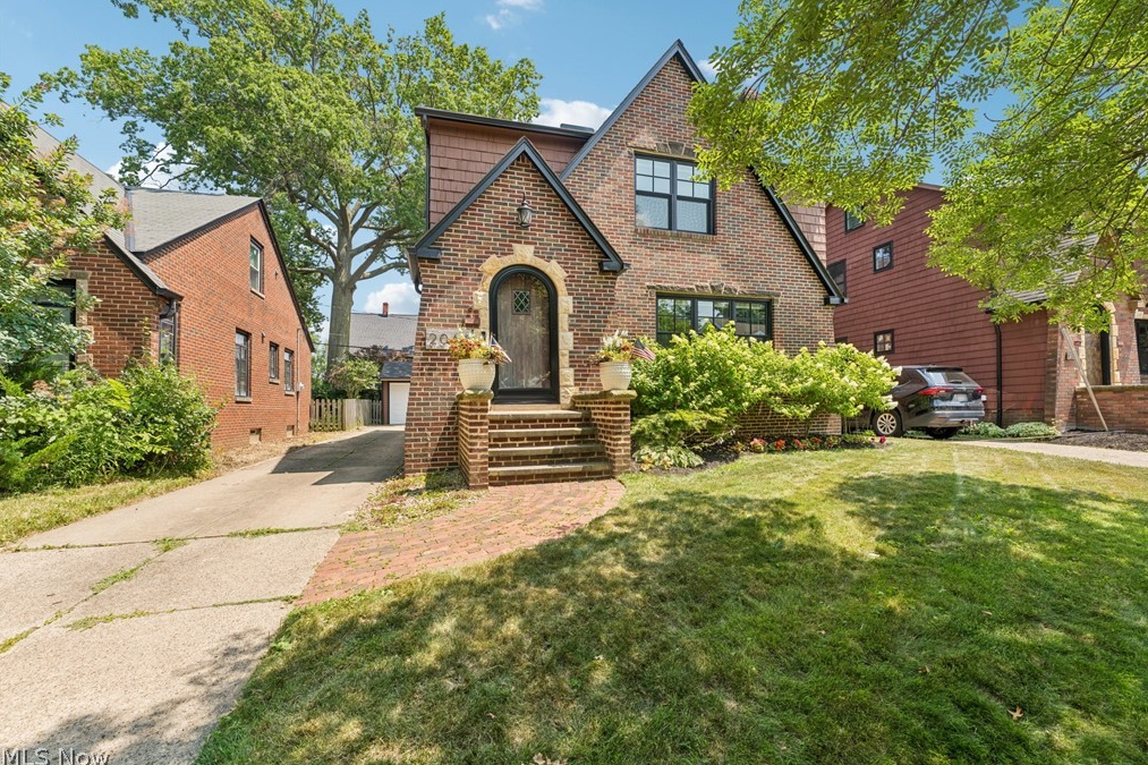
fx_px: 478
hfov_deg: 100.3
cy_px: 366
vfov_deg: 77.3
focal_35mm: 15
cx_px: 610
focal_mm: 14
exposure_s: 1/200
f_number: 8
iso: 200
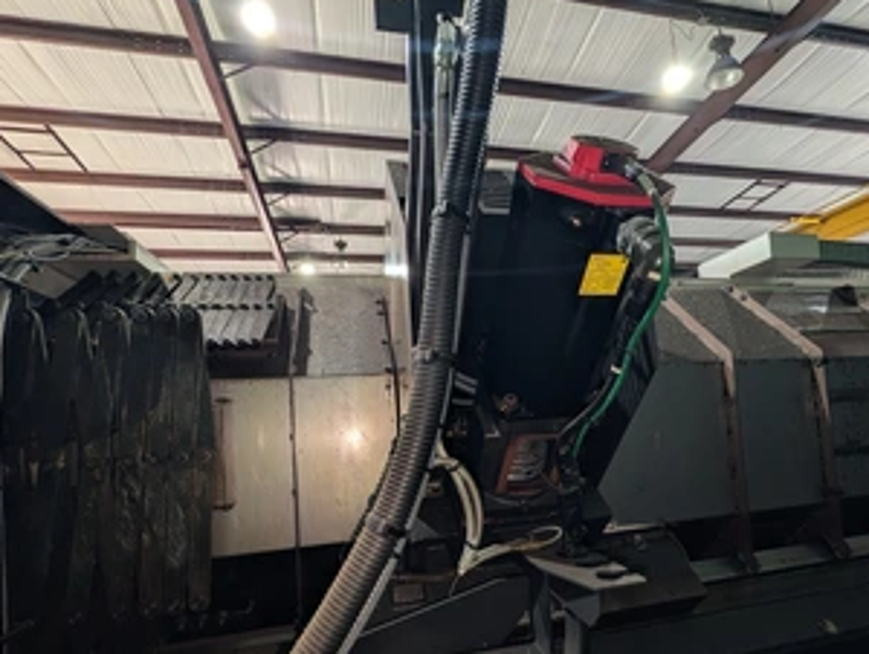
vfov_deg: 77.2
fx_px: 402
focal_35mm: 16
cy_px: 398
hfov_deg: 94.3
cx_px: 461
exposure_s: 1/58.4
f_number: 1.7
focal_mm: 2.02
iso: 55
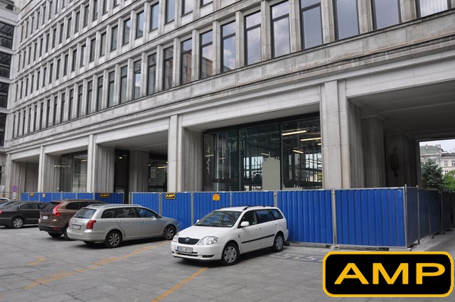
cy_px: 151
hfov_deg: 67.4
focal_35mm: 27
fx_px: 341
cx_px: 228
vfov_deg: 47.8
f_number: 11
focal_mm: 18
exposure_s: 1/125
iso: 200
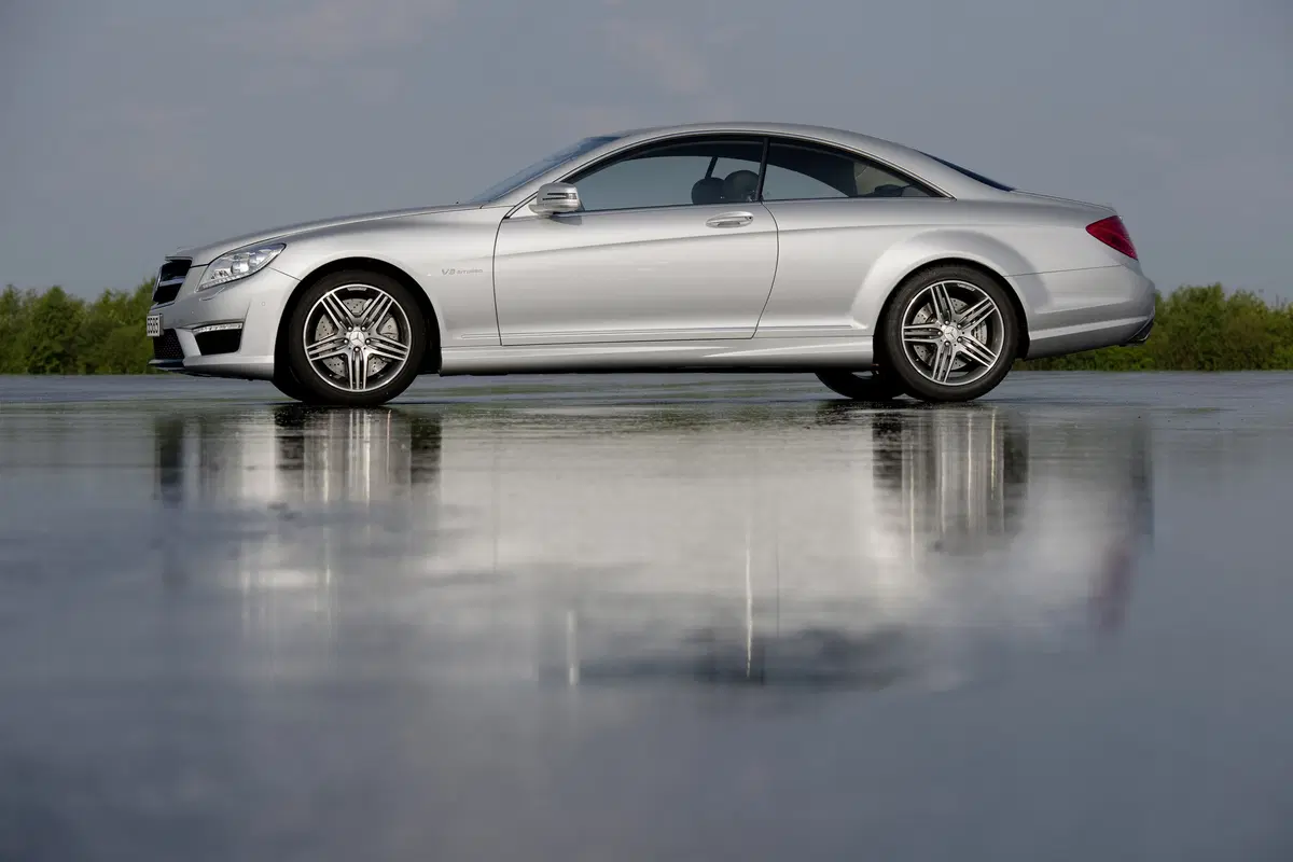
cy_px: 431
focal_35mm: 110
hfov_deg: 18.6
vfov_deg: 12.5
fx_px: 3951
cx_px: 646
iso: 100
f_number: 5.6
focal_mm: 110
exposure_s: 1/1250
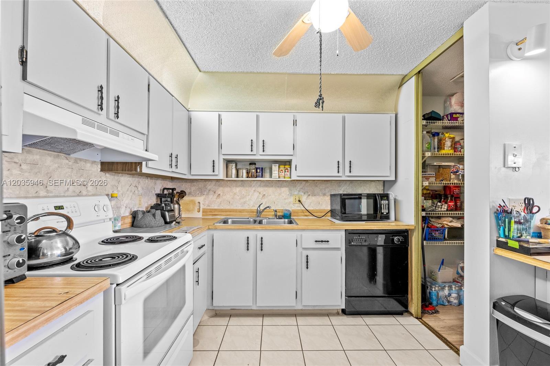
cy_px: 183
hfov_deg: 104.3
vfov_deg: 81.2
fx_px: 214
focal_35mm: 14
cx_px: 275
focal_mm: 14
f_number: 8
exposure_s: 1/3
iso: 500
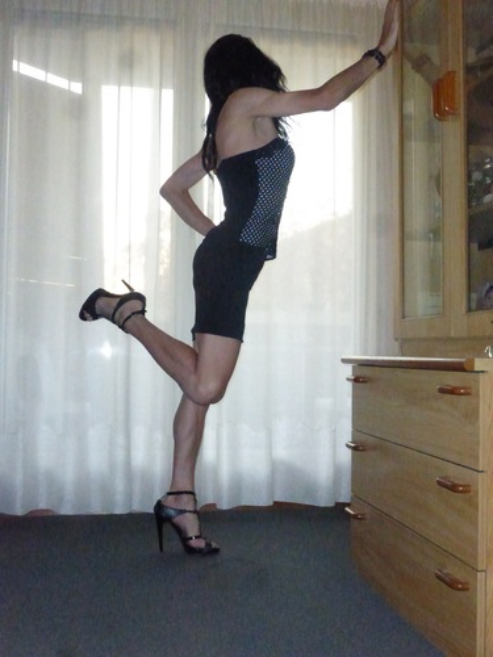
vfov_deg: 47.9
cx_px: 246
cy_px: 328
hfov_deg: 36.8
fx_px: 741
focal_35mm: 39
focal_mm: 6.9
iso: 3200
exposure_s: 1/800
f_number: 3.7
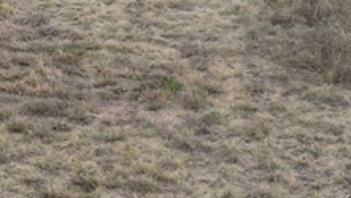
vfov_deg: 7.2
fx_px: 1584
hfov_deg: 12.4
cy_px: 90
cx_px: -24
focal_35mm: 170
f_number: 1.7
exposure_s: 1/2000
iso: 200
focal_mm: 6.72
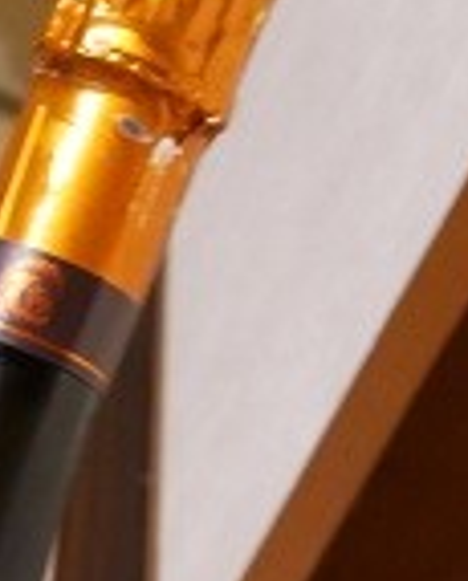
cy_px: 874
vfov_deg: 12.4
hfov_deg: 10.3
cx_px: -163
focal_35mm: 147
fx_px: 2537
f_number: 5.6
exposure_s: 1/30
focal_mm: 18
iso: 2000
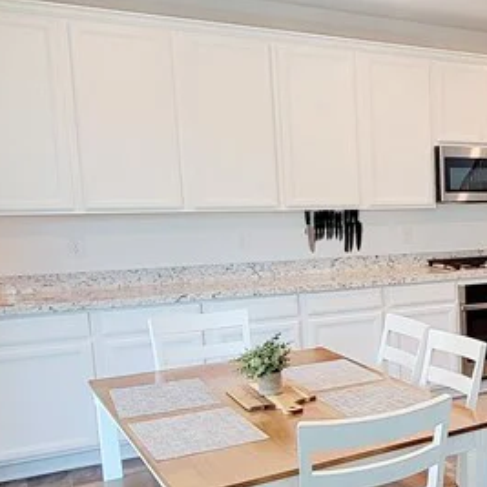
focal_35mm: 44
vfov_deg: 38.2
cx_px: 622
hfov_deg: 30.7
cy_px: 285
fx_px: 700
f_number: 2.2
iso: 160
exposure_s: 1/60.2
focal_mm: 2.2
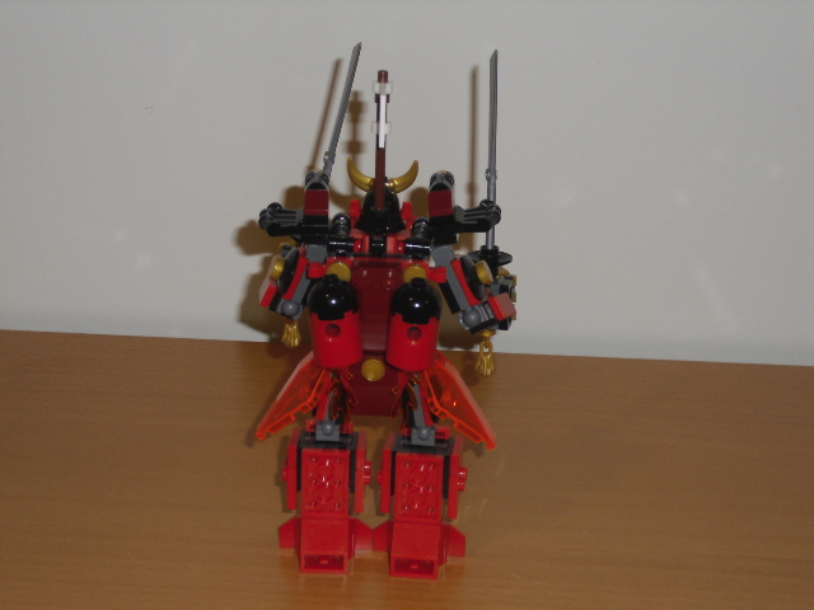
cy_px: 305
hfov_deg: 22.3
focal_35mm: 88
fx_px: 2069
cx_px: 407
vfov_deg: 16.8
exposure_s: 1/60
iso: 200
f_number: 5.1
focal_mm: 15.7
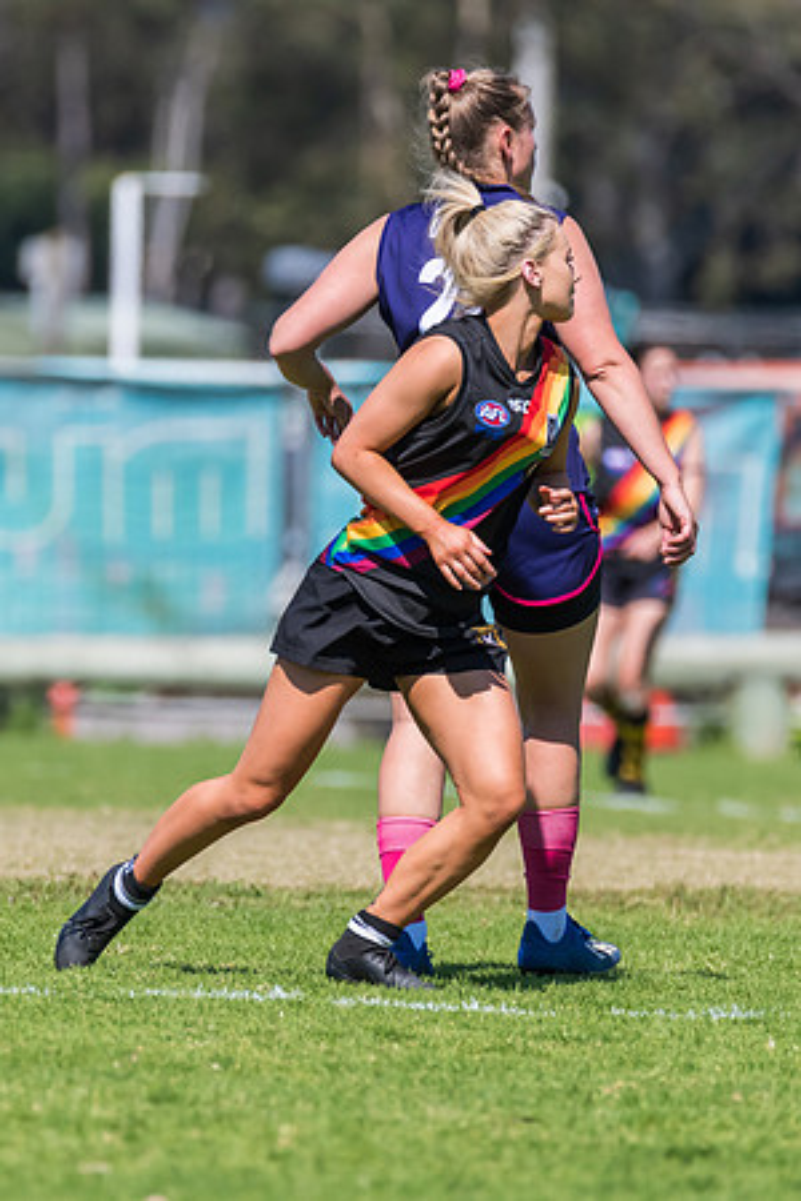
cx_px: 250
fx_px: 27475
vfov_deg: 2.5
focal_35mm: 823
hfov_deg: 1.7
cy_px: 657
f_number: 6.3
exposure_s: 1/3200
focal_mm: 500
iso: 800
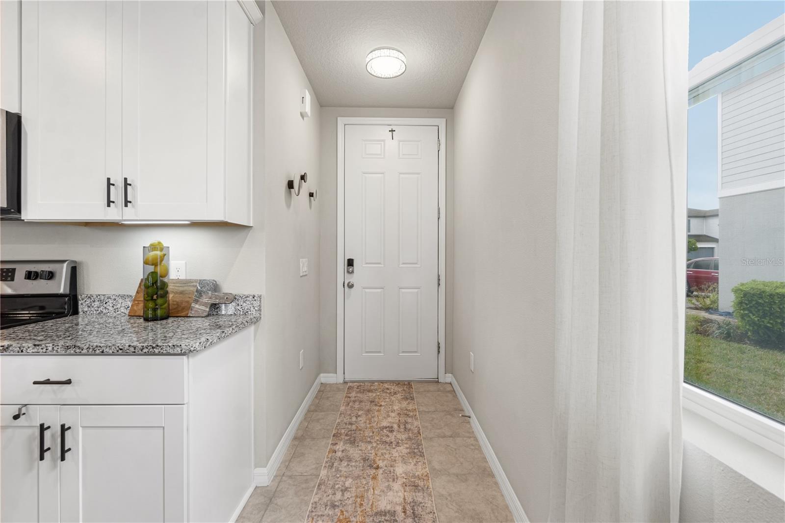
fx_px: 327
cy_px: 262
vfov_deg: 77.3
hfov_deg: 100.4
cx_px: 392
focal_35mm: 15
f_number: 9
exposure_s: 1/1.67
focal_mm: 10
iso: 100
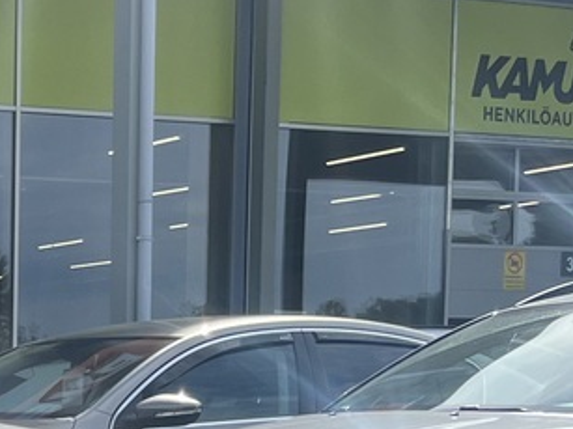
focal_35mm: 122
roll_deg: +1.2
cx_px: -569
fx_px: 2019
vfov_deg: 11.7
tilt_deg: -4.1
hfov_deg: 13.8
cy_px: 616
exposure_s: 1/1832
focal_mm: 5.1
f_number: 1.6
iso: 50
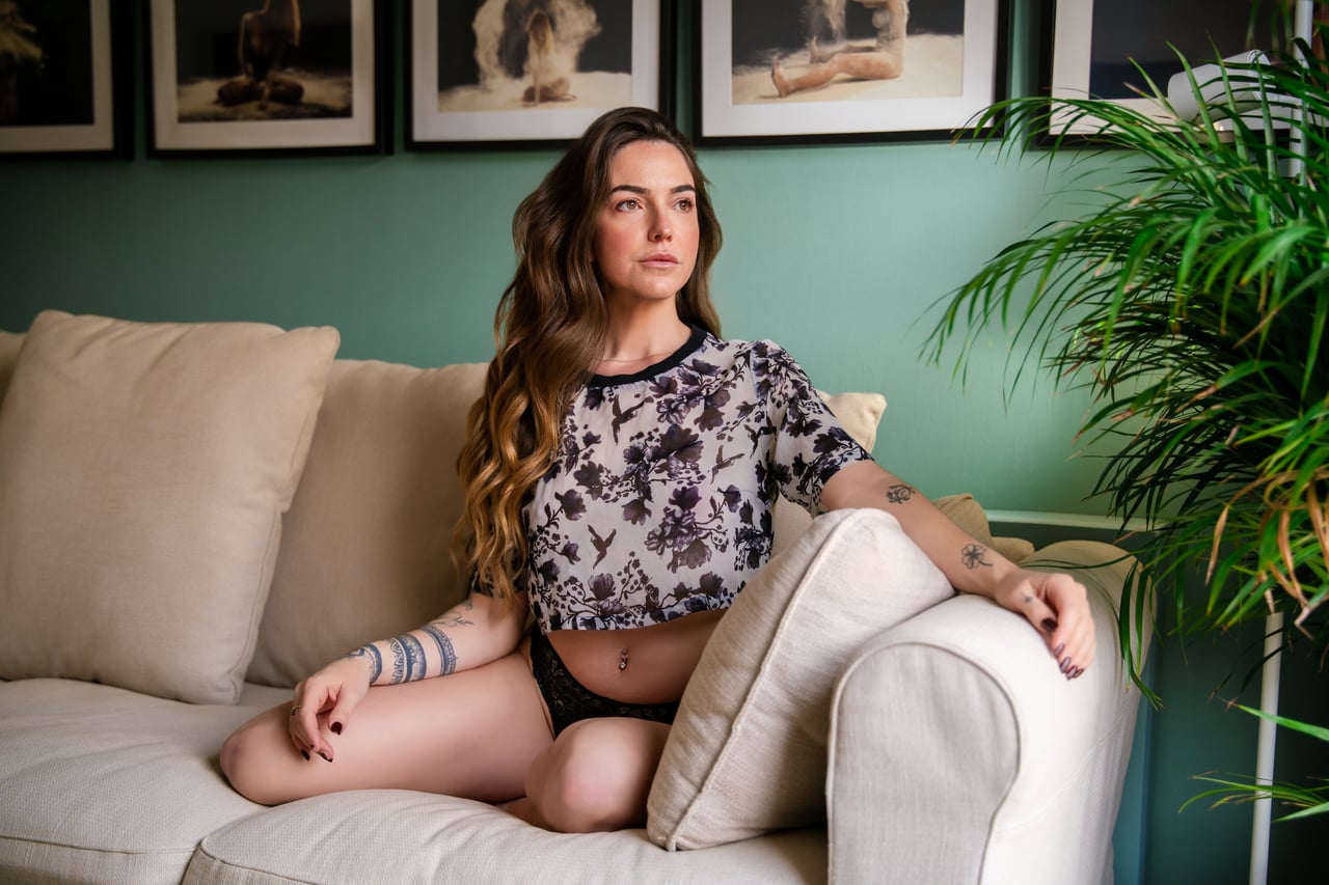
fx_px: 1550
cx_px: 664
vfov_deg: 31.9
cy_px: 442
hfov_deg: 46.4
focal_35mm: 42
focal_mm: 42
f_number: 2.8
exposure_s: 1/200
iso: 200
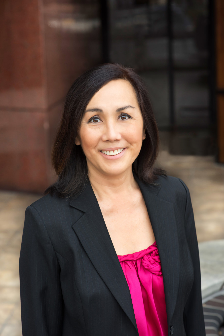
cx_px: 112
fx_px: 803
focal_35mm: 86
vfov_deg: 23.6
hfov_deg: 15.9
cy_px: 168
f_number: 4.5
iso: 320
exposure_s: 1/320
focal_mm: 85
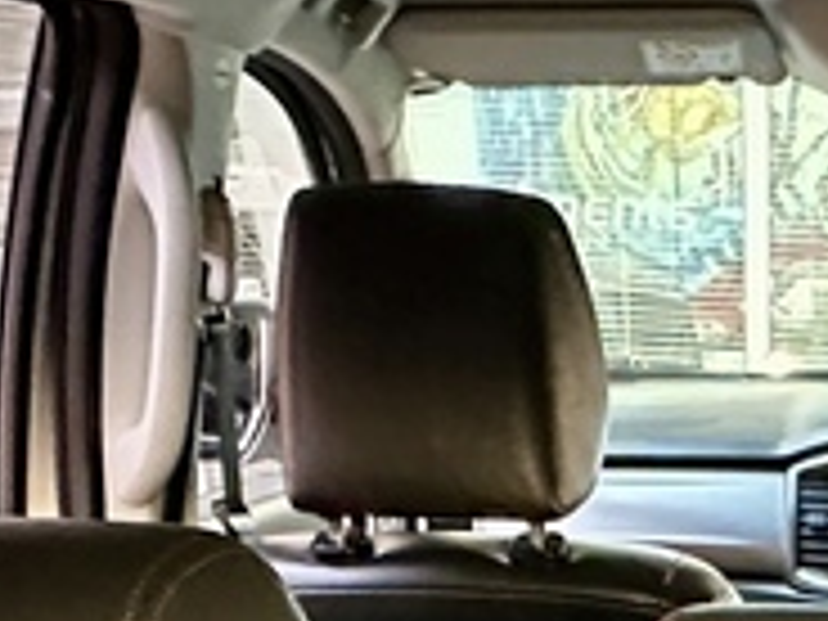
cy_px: 1318
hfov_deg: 23.2
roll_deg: -3.8
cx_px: 950
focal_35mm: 78
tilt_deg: -32.6
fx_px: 1866
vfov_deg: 14.8
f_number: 2.2
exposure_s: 1/41
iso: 1600
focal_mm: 2.22
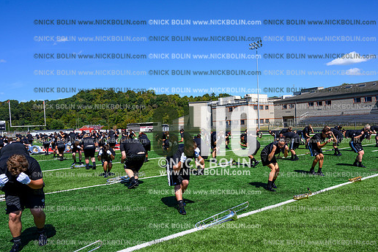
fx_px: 283
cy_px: 141
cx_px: 204
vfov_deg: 47.8
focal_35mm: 27
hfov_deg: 67.3
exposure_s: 1/640
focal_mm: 24
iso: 160
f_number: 8
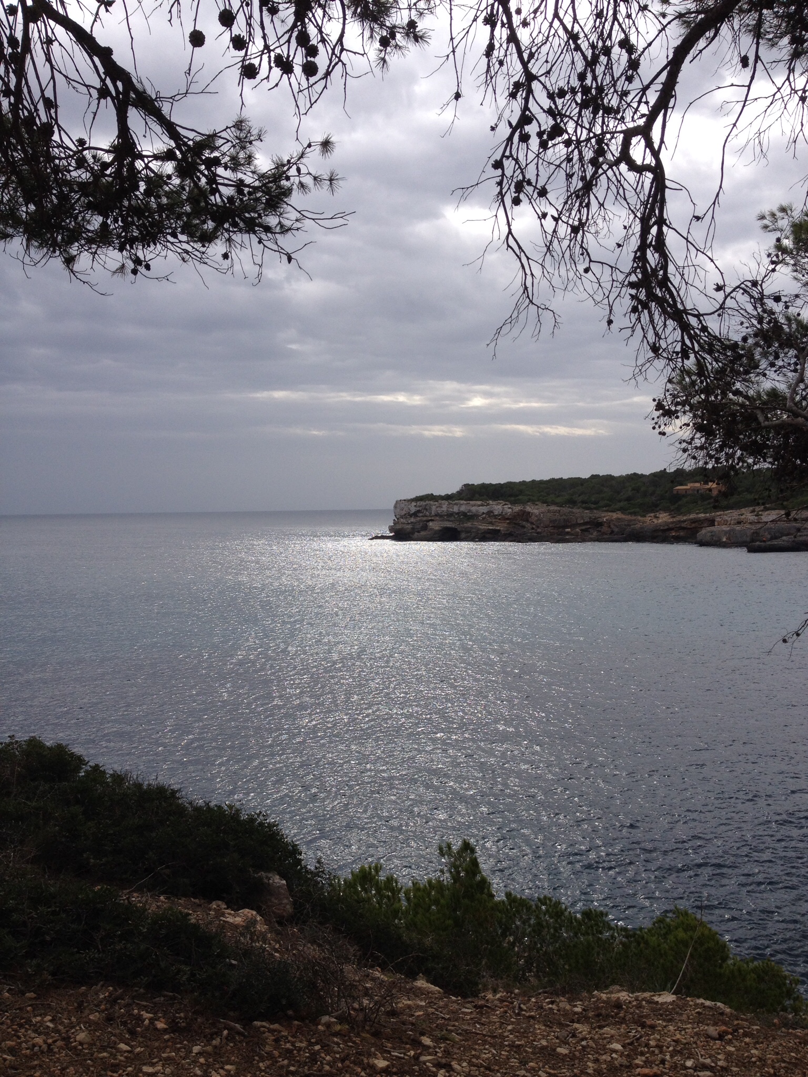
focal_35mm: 35
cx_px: 404
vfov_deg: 52.6
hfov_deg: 40.7
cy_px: 538
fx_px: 1089
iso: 50
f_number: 2.4
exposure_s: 1/1416
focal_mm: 4.28
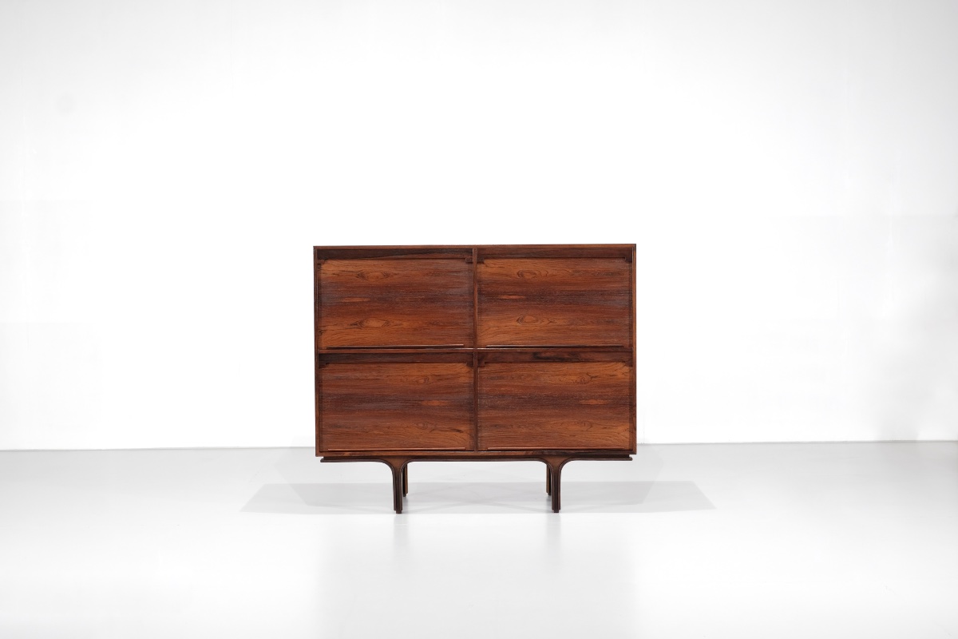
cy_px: 320
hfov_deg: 37.5
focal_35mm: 53
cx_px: 479
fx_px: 1410
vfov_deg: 25.5
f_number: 8
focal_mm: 35
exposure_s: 1/12
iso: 400
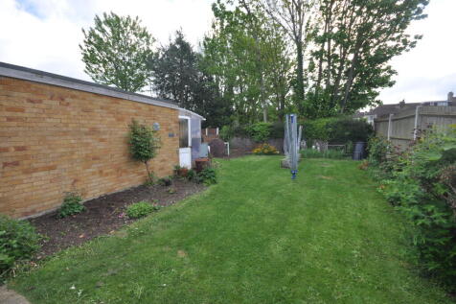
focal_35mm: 15
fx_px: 190
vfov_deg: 77.3
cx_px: 228
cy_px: 152
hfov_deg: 100.4
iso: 200
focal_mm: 10
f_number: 9
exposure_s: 1/200
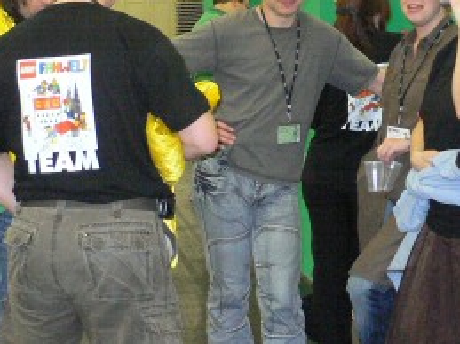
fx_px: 1116
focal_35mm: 84
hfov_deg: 23.1
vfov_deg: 17.4
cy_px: 82
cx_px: 327
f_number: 2.8
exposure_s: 1/30
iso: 400
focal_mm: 6.3
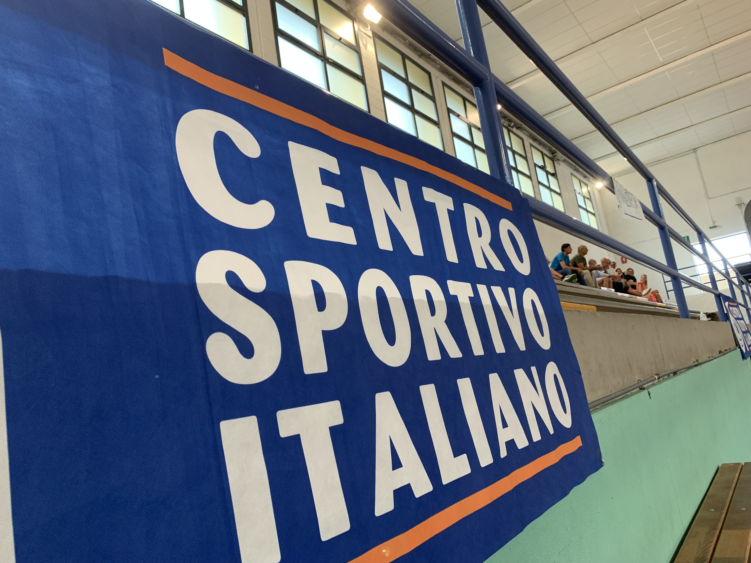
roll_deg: +8.8
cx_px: 376
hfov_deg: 67.3
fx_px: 564
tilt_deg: +8.8
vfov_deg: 53.1
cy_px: 282
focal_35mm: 26
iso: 50
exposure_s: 1/50
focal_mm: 4.25
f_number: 1.8
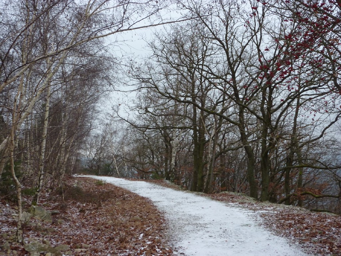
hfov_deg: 39.7
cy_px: 128
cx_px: 170
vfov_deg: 30.3
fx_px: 473
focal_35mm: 48
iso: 200
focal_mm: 7.9
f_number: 3.8
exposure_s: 1/60
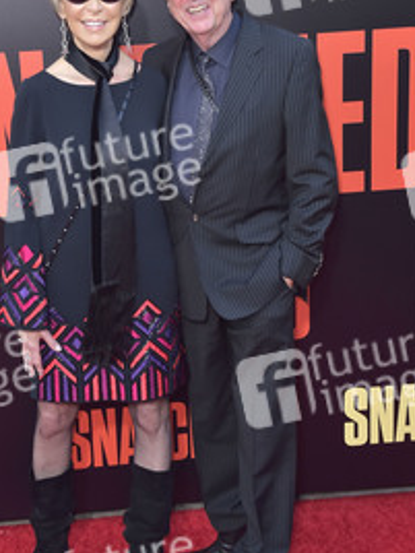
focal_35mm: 69
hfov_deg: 21.3
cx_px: 156
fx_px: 1103
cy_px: 276
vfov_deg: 28.2
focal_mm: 48
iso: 500
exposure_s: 1/320
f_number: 6.3
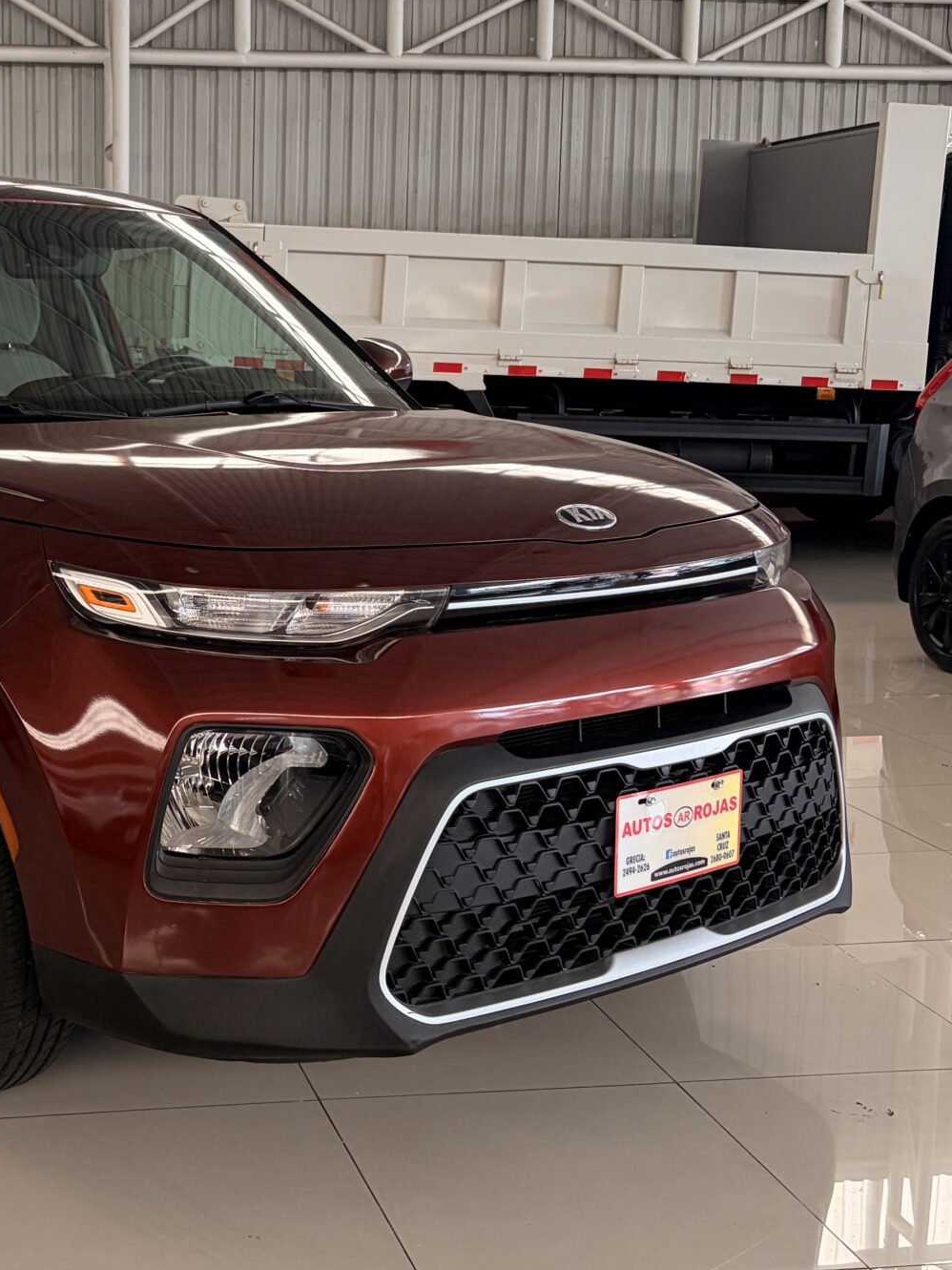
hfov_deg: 28.2
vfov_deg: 38.1
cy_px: 553
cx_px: 128
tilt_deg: -7.5
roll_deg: -0.4
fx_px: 1834
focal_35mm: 50
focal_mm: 5.96
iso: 125
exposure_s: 1/120
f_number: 1.6
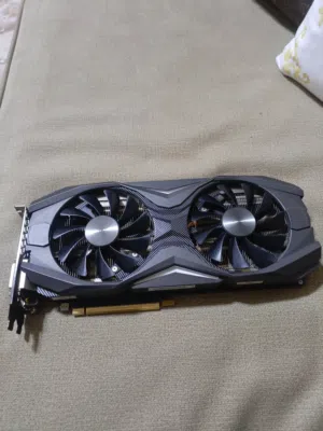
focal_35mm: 25
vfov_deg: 69.4
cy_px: 216
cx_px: 162
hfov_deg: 54.9
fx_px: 311
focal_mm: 4.76
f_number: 1.69
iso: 1342
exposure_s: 1/33.3
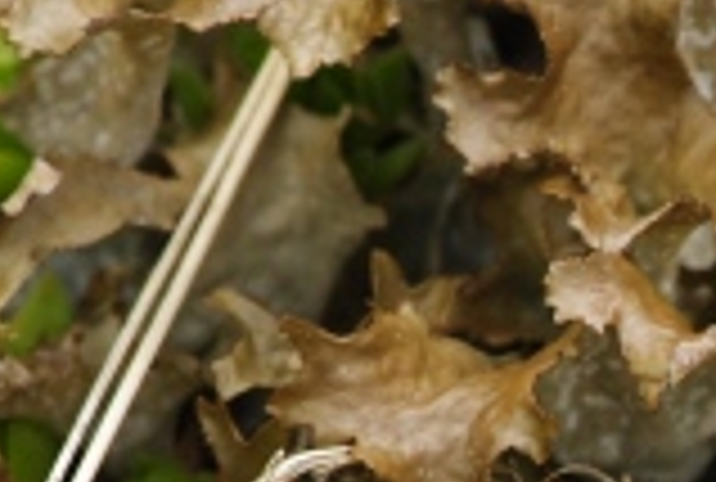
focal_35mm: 640
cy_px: 752
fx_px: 12755
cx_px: 1576
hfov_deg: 3.2
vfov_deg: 2.2
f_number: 7.1
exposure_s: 1/200
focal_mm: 85
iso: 200
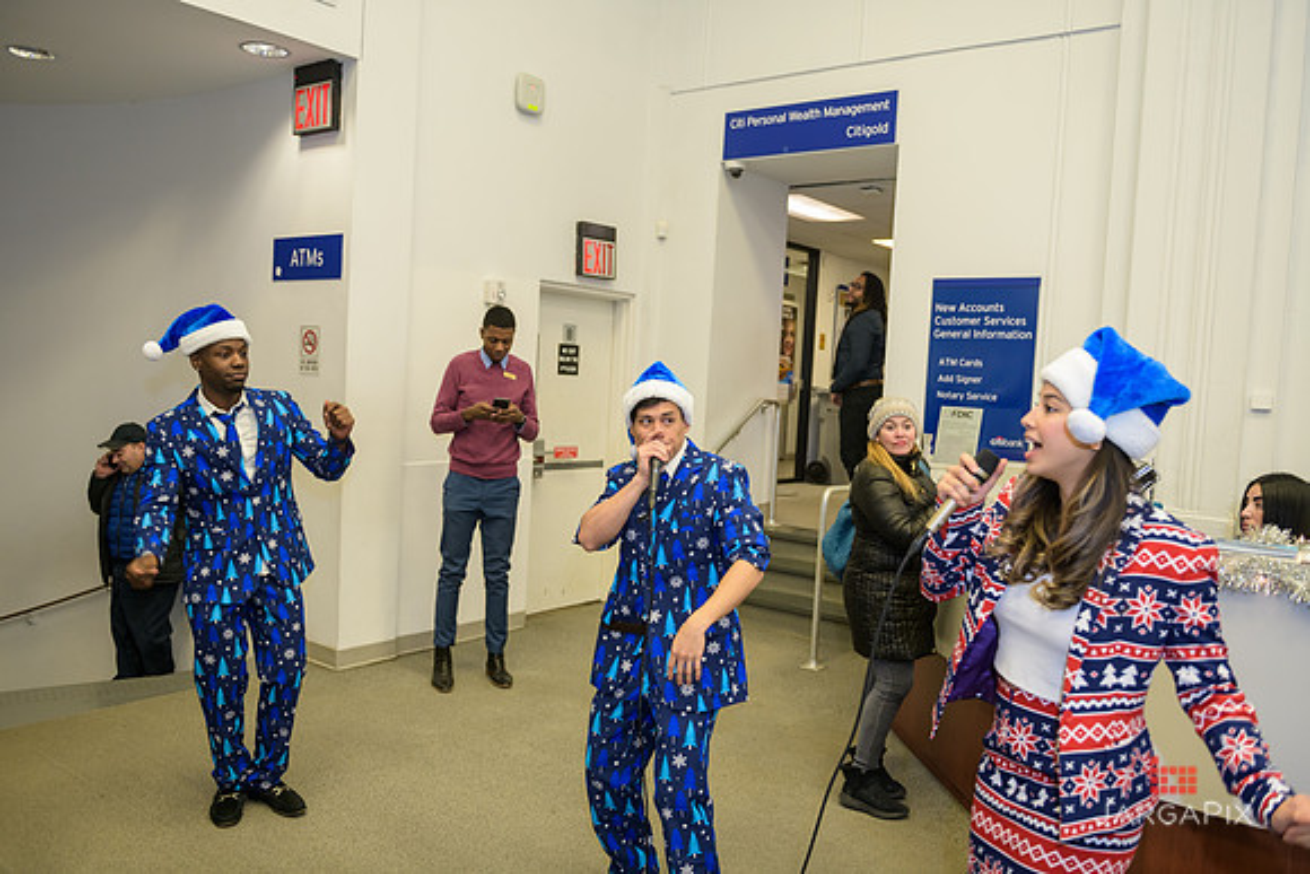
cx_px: 655
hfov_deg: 63.6
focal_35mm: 29
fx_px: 1055
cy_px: 437
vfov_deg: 45.0
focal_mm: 29
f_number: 3.2
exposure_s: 1/125
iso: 1000
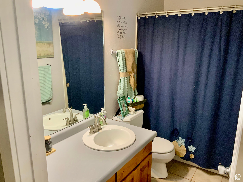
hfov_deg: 61.7
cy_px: 91
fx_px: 204
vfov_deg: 48.2
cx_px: 122
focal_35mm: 29
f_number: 1.8
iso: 125
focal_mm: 3
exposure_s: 1/60
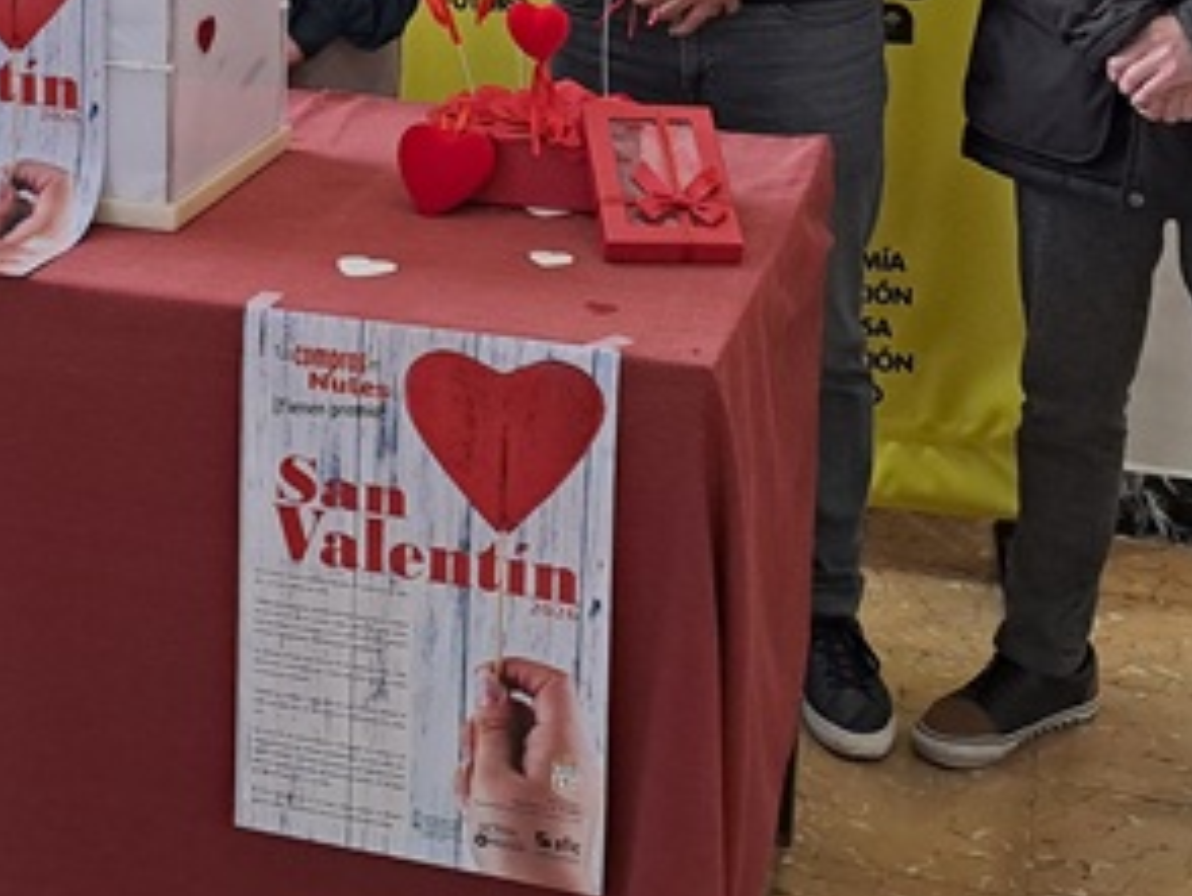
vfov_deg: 20.6
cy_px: -93
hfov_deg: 28.3
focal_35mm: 68
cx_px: 373
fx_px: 2343
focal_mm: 4.65
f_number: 1.8
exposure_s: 1/50
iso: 100
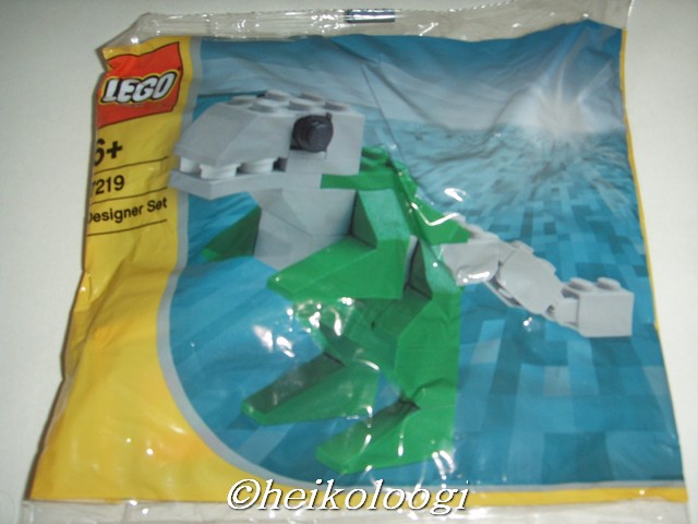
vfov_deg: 32.2
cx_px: 349
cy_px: 262
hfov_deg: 42.1
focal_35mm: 45
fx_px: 907
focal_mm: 7.7
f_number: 3.7
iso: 100
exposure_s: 1/45
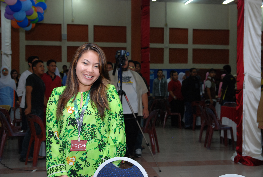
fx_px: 351
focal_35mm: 48
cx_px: 132
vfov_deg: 28.2
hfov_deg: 41.0
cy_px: 88
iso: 500
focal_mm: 32
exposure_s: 1/60
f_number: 5
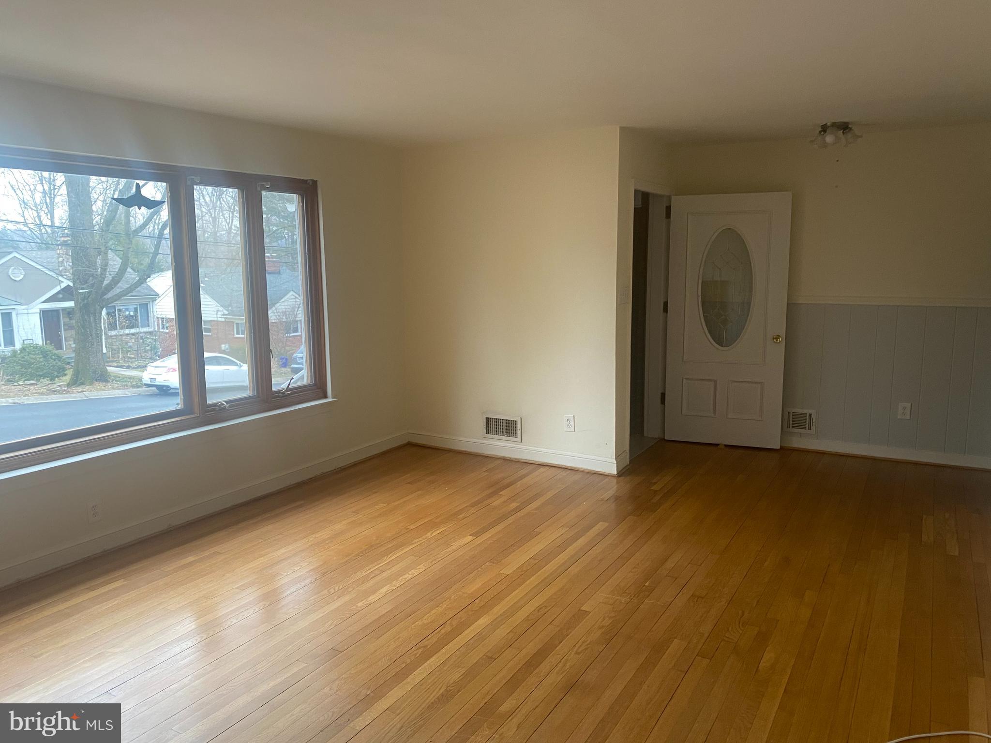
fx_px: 744
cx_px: 496
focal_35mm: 26
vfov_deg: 53.1
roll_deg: +0.5
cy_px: 372
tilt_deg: -9.4
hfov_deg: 67.3
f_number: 1.8
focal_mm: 4.25
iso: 125
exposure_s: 1/60
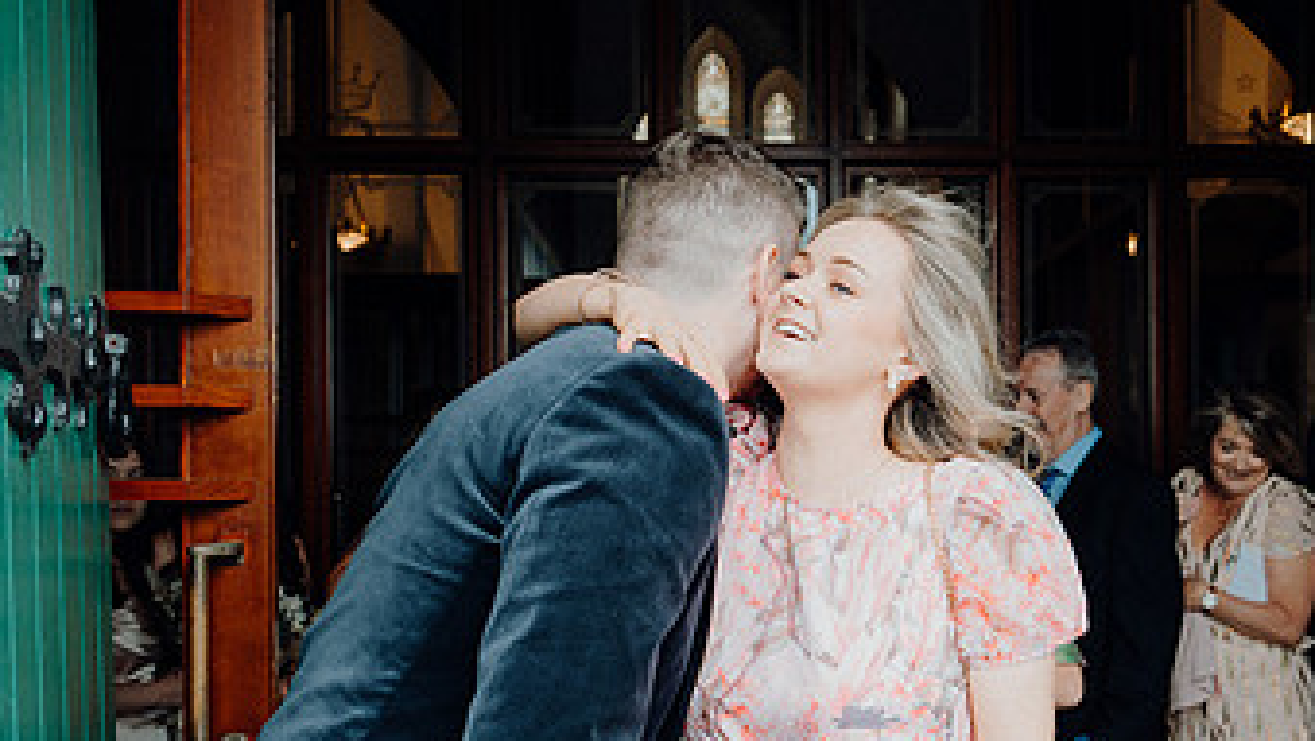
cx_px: 811
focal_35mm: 43
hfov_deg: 47.0
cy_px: 514
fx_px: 1500
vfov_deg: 27.5
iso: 320
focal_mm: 24
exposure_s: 1/200
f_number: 3.5
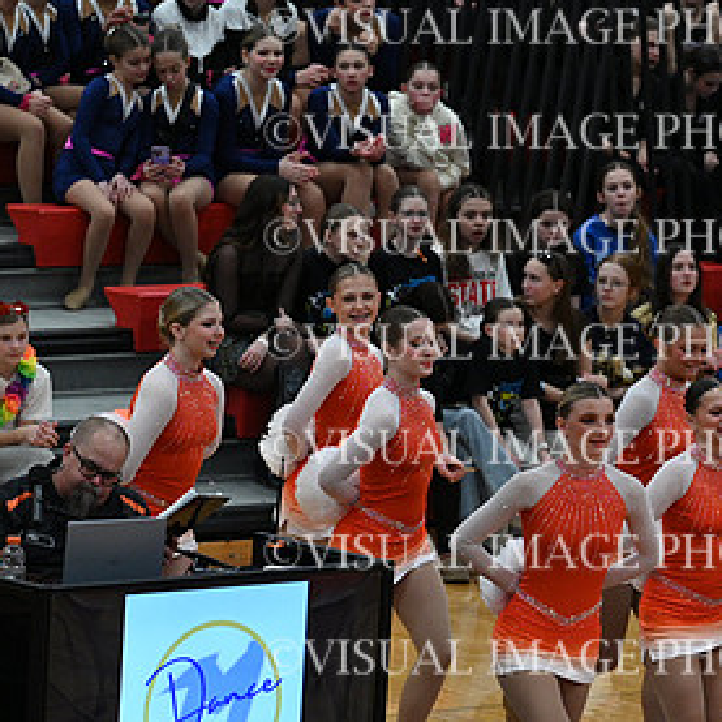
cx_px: 641
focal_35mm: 311
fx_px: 7339
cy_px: 499
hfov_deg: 5.6
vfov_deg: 5.6
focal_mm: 175
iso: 4000
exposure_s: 1/400
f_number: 4
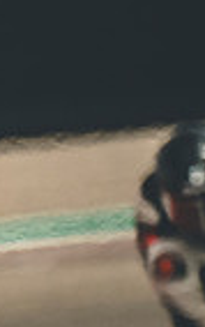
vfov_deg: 0.7
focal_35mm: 3217
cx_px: -552
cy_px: 436
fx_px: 28699
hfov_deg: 0.4
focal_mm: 400
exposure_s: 1/2500
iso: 1000
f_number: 5.6
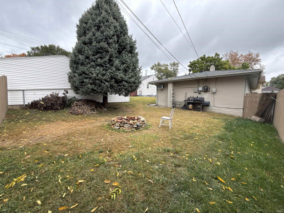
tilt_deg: -5.2
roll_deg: -0.6
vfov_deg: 85.7
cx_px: 142
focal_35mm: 14
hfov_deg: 102.1
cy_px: 106
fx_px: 115
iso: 64
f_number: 2.2
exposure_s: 1/209
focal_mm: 2.22
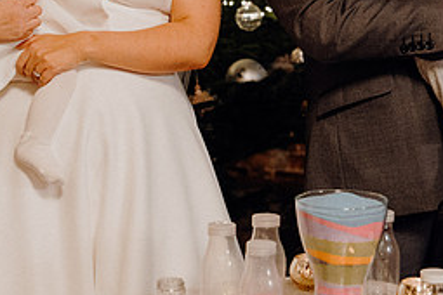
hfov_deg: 16.4
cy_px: -6
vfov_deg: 10.9
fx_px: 1538
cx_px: 191
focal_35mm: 125
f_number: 3.5
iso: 4000
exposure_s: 1/160
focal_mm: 55
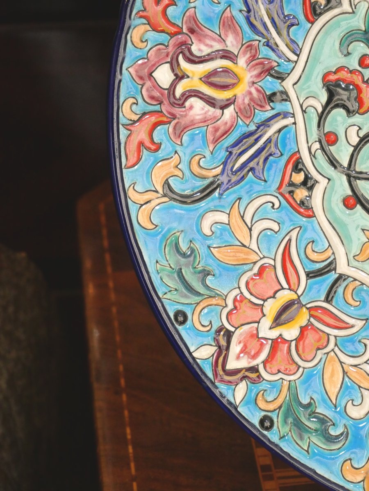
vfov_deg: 18.9
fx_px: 1478
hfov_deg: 14.2
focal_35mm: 104
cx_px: 184
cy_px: 246
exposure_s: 1/125
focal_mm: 52
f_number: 5.6
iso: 3200
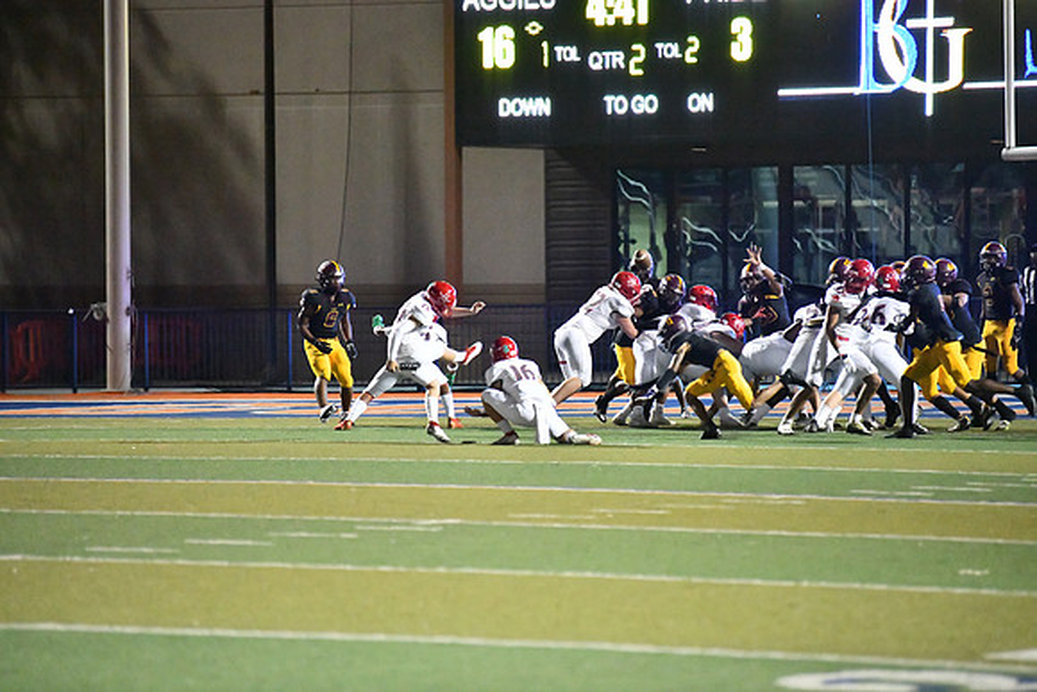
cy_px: 346
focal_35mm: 200
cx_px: 518
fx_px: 5762
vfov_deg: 6.9
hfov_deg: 10.3
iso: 22800
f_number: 2.8
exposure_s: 1/3200
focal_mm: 200
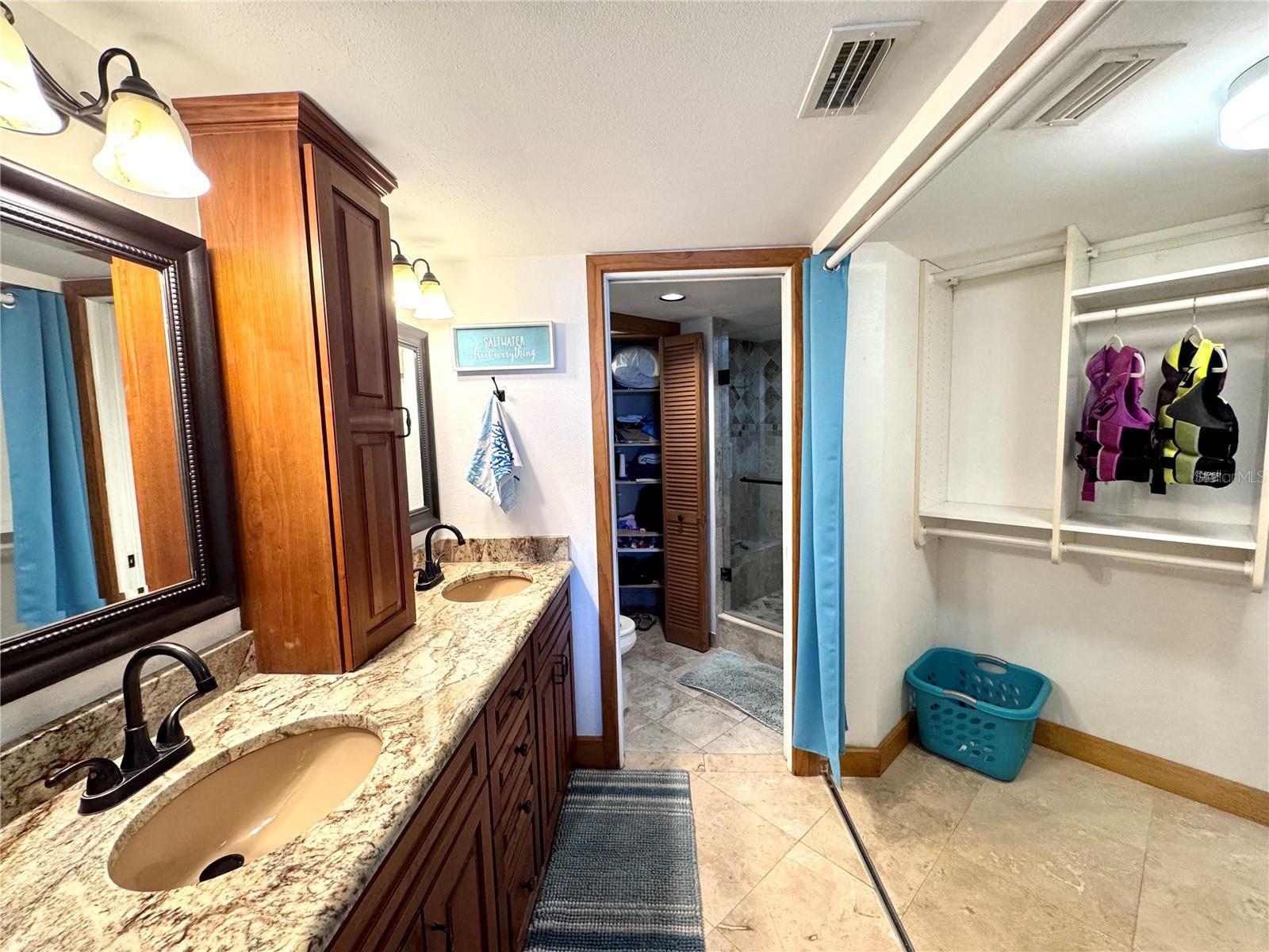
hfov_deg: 102.1
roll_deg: +1.2
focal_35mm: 14
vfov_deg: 85.7
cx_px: 634
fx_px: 513
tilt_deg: -5.8
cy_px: 476
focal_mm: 2.22
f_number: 2.2
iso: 250
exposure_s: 1/120
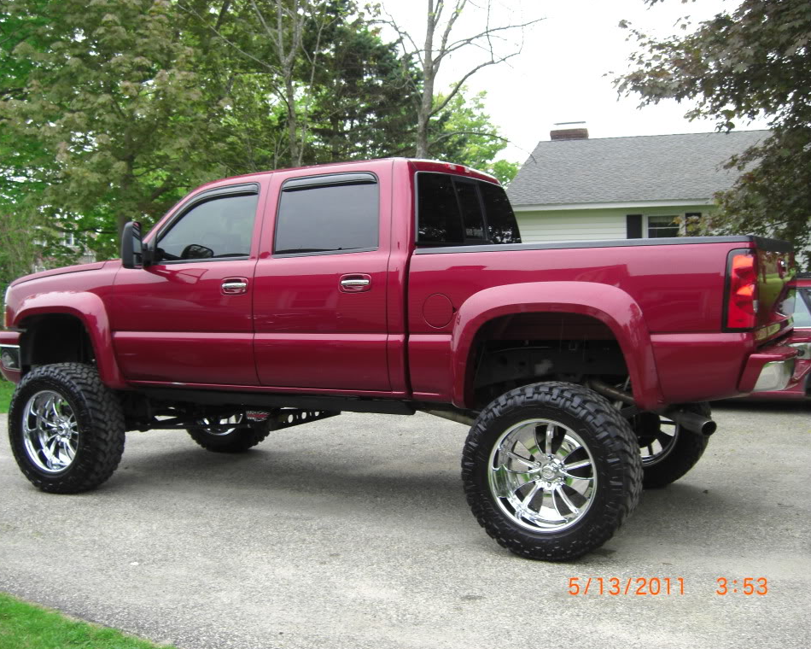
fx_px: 960
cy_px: 326
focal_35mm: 40
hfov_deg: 45.8
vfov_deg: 37.3
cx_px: 384
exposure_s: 1/125
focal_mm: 7.9
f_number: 2.8
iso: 80
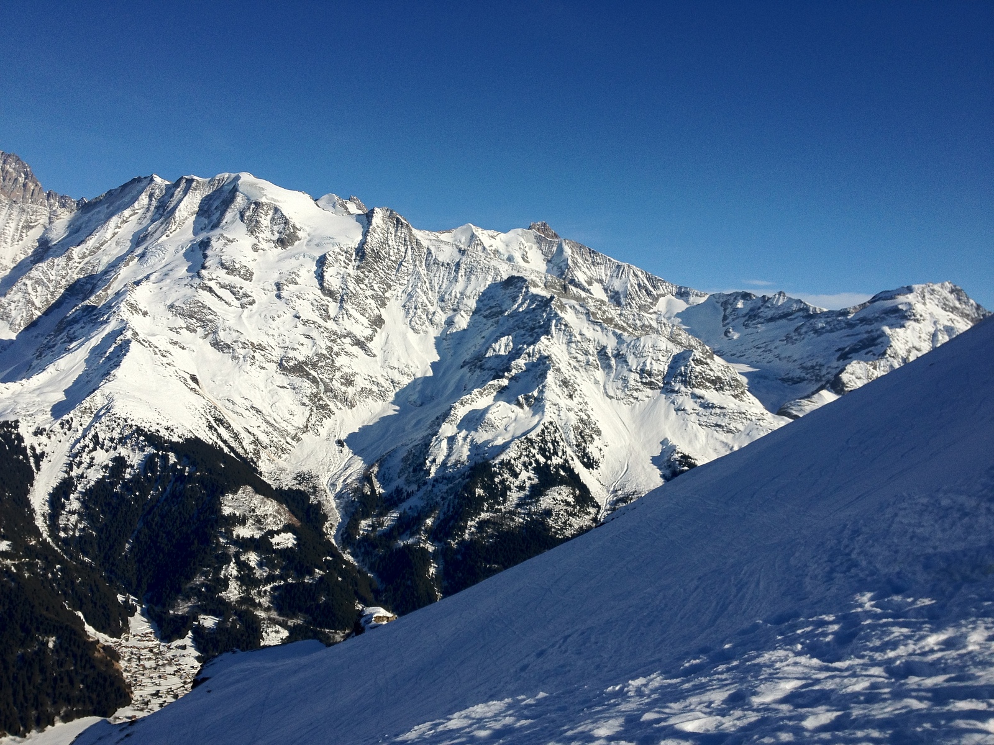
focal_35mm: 35
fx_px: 1005
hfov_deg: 52.6
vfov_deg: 40.7
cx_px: 497
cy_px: 372
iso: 64
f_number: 2.4
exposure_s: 1/4255
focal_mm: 4.28
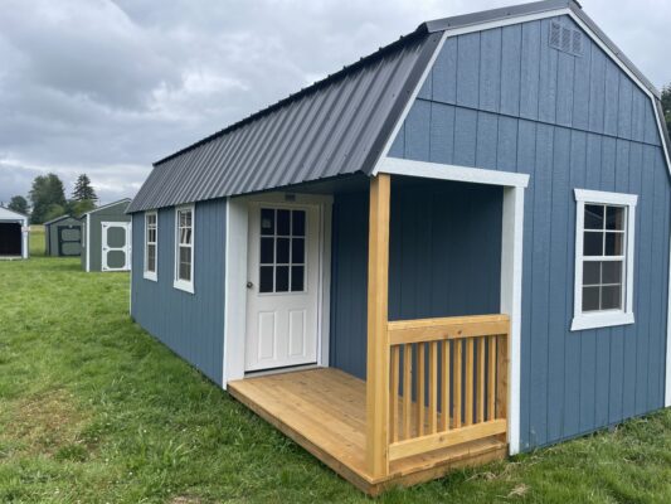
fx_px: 504
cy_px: 252
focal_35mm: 26
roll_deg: +0.2
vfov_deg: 53.1
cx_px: 336
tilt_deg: -1.9
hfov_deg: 67.3
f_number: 1.6
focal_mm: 4.2
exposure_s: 1/2304
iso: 32
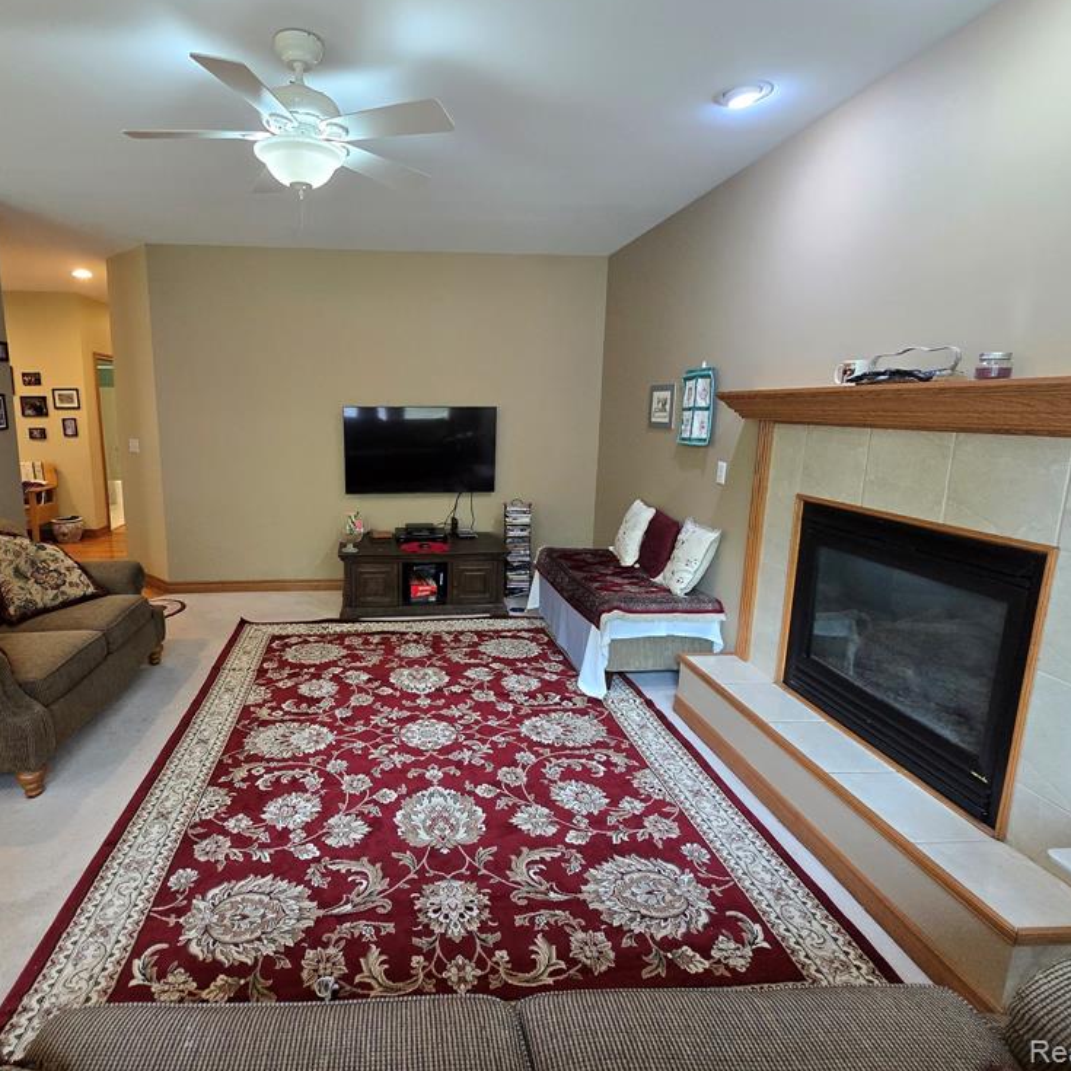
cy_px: 516
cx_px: 431
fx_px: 560
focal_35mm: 16
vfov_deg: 87.4
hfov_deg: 86.4
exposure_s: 1/60
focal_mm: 2.2
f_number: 2.2
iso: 320
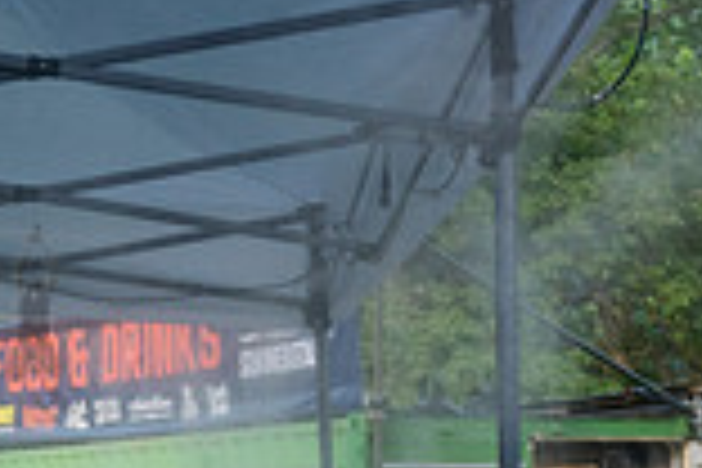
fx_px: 3042
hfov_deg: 13.0
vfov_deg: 8.6
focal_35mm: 156
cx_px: 32
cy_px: 736
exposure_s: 1/320
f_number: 2.8
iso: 1000
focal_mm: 42
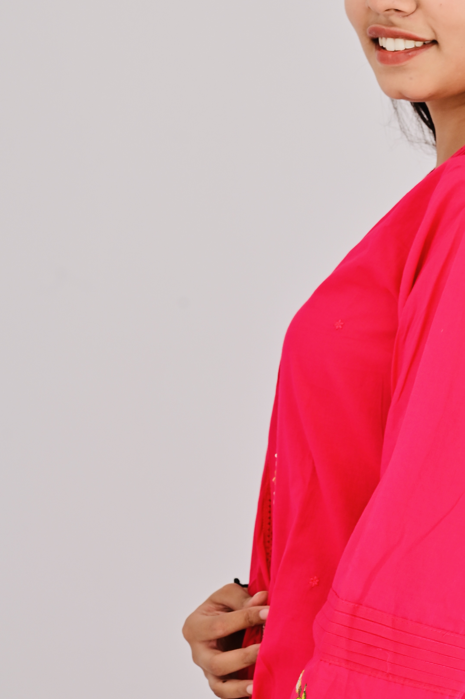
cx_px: 422
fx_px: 1824
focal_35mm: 94
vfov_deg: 21.7
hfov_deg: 14.4
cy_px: 308
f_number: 8
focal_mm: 50
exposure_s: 1/125
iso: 160
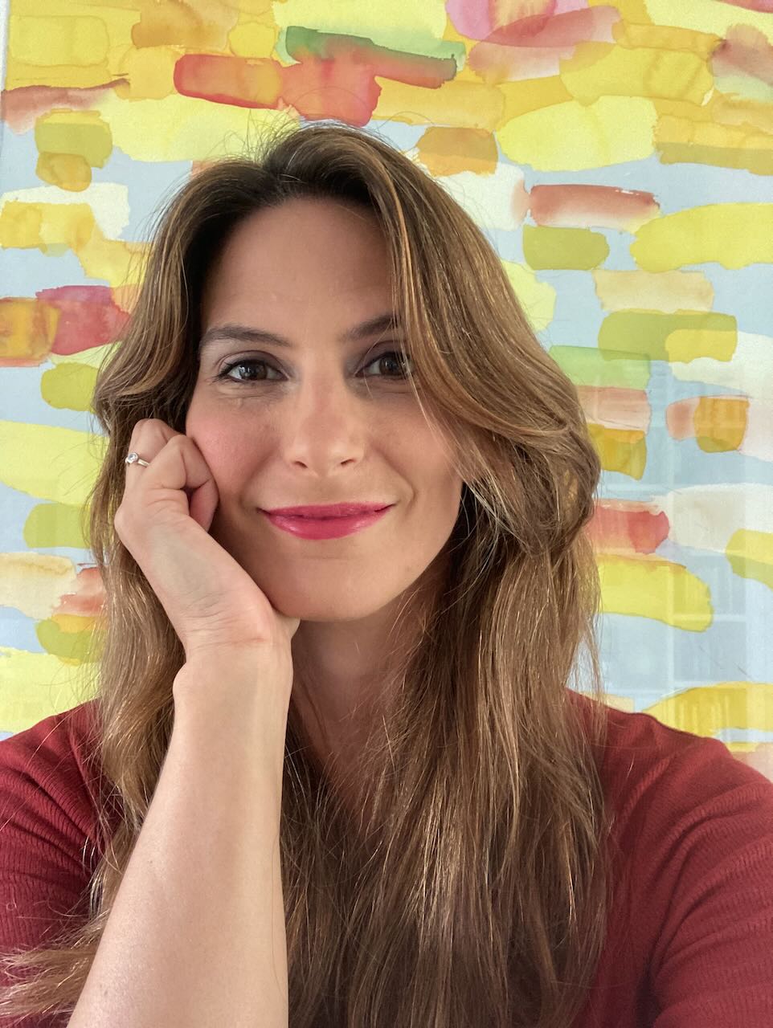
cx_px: 386
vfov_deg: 56.8
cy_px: 514
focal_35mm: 32
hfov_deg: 44.2
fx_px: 952
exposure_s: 1/43
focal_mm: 2.87
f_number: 2.2
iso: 320
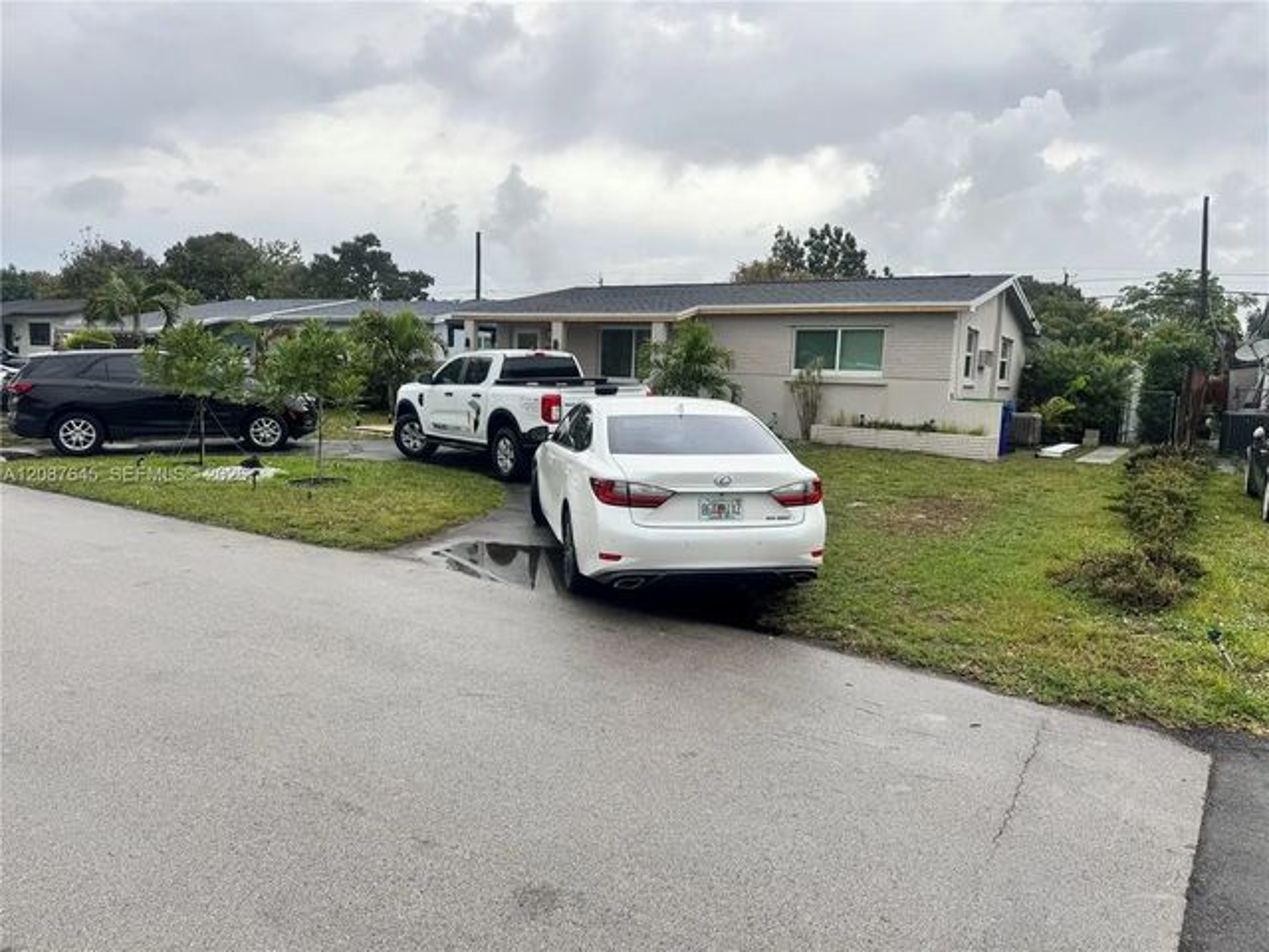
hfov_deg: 71.6
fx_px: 880
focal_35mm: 24
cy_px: 476
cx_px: 634
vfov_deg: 56.8
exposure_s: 1/888
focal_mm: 6.76
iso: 80
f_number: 1.78
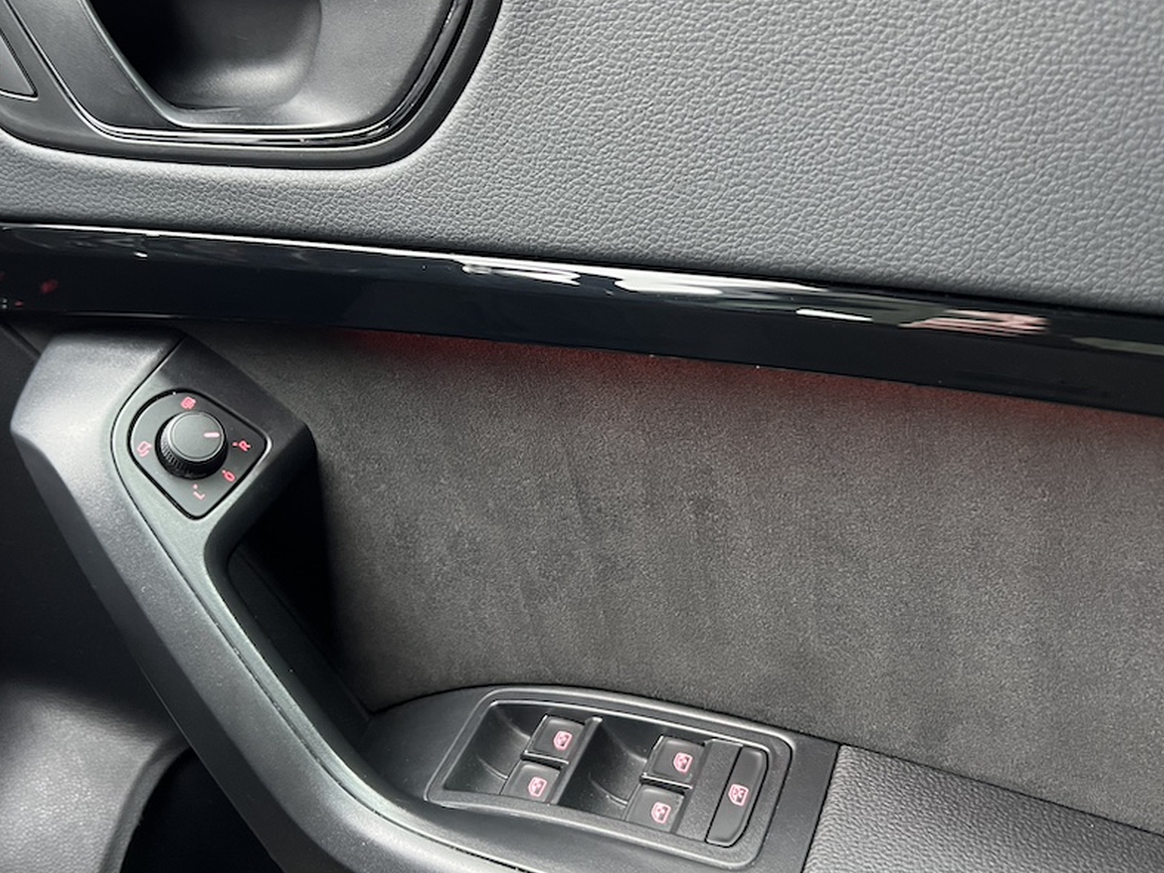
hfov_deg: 55.3
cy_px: 397
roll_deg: -1.3
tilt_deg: -29.8
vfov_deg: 42.9
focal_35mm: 33
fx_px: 1110
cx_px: 539
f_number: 1.5
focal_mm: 5.7
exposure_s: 1/44
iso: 500
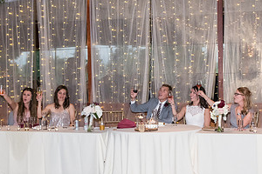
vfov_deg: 17.3
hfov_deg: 25.6
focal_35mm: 79
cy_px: 97
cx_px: 157
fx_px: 575
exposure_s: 1/320
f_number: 4
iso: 1000
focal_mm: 30
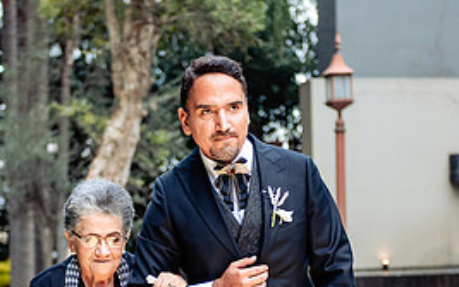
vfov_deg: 10.7
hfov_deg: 17.1
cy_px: 278
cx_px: 215
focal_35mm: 122
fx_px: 1526
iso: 320
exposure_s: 1/160
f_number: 2.8
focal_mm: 55
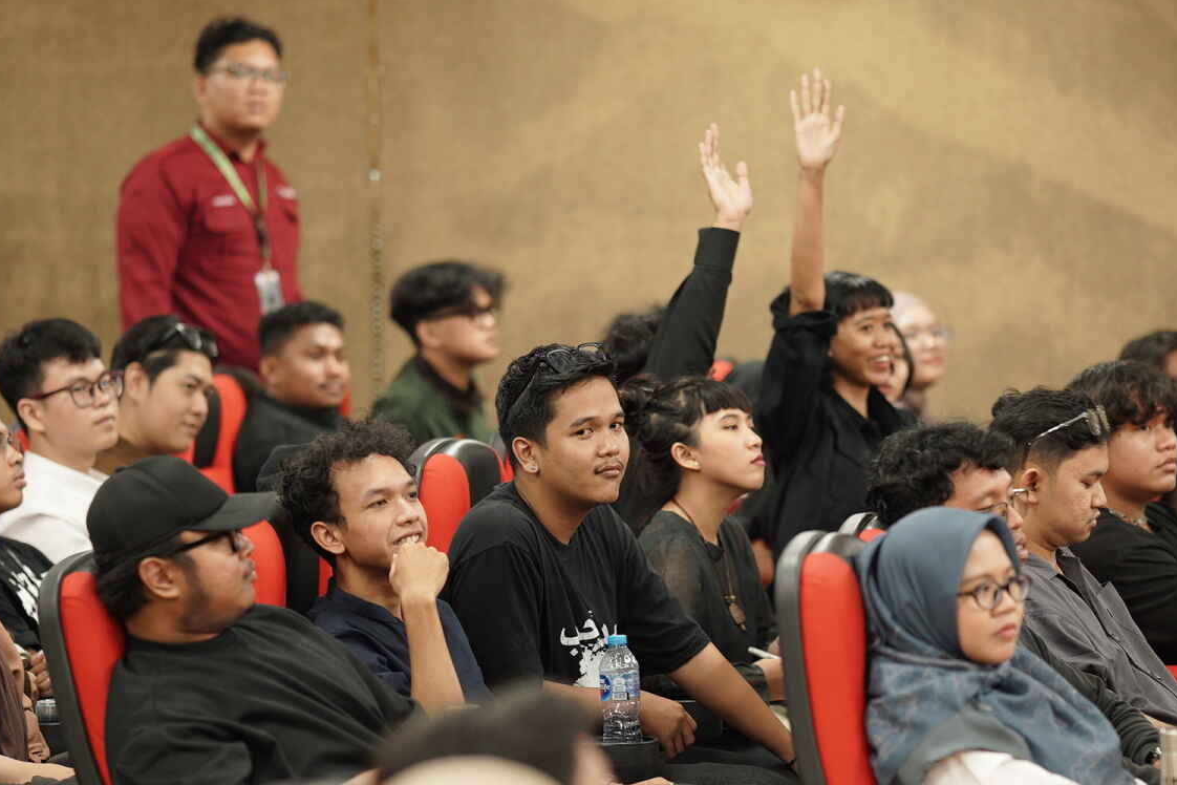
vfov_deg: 8.2
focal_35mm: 167
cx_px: 698
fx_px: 5460
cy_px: 495
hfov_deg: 12.3
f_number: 1.4
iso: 500
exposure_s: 1/100
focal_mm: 85
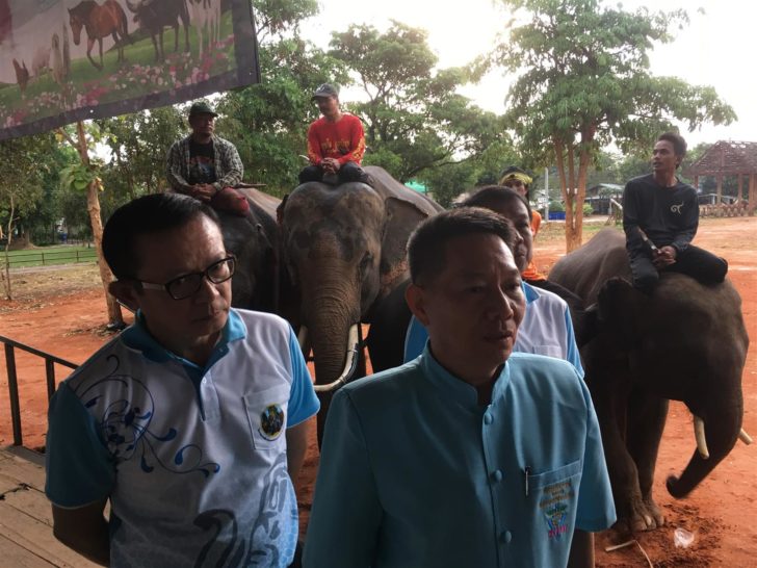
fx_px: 634
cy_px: 284
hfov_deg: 61.7
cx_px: 378
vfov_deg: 48.2
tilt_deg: -7.7
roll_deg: +2.1
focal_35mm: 29
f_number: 2.2
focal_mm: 4.15
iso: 32
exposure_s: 1/17
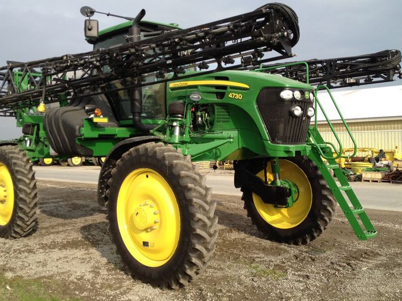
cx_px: 191
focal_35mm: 40
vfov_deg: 35.9
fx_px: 465
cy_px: 136
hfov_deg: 46.8
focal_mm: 4.28
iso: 64
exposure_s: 1/767
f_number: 2.4
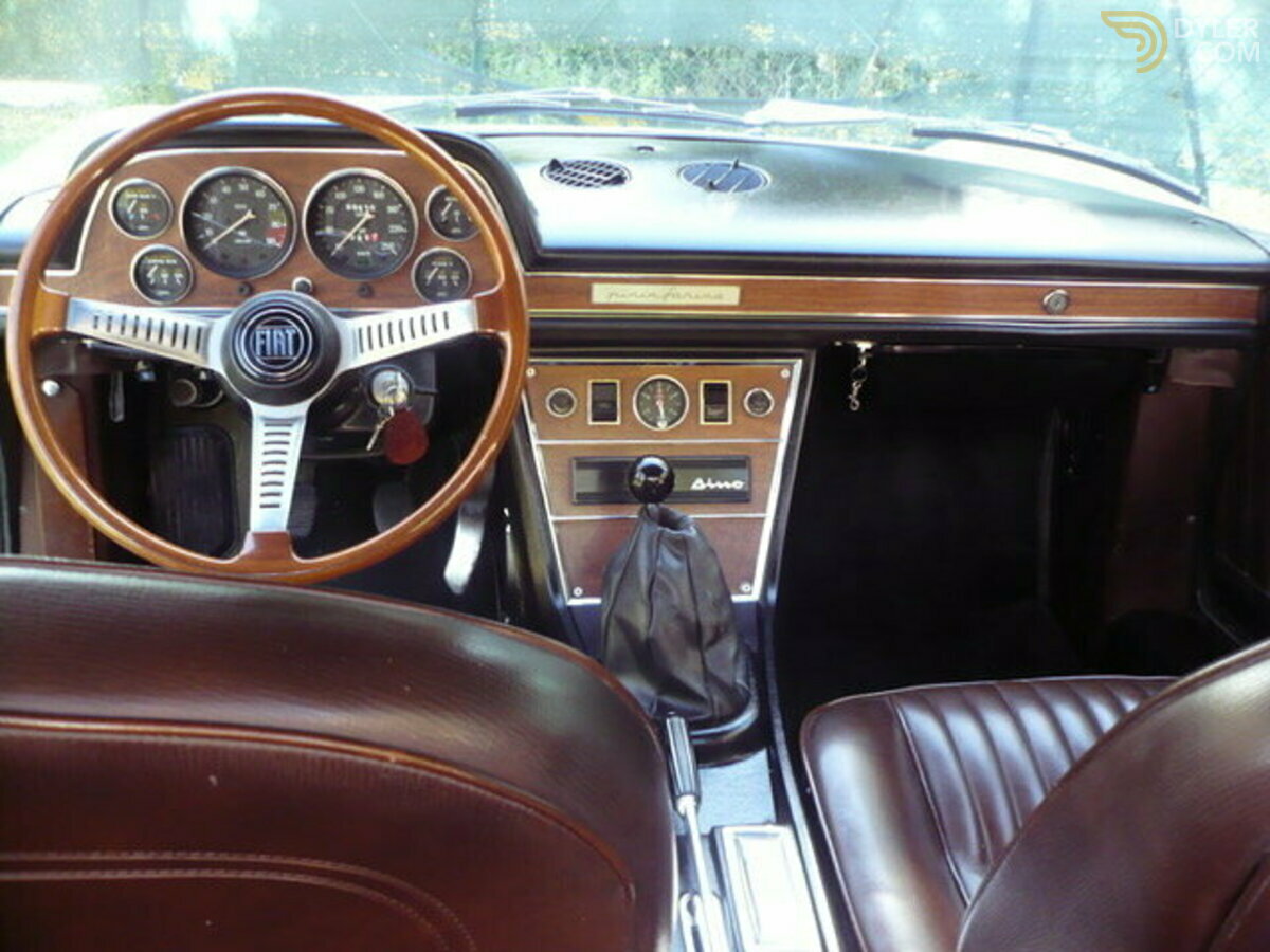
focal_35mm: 35
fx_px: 1284
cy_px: 476
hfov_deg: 52.6
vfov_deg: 40.7
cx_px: 635
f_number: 2.8
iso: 200
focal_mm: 5.8
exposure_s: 1/30
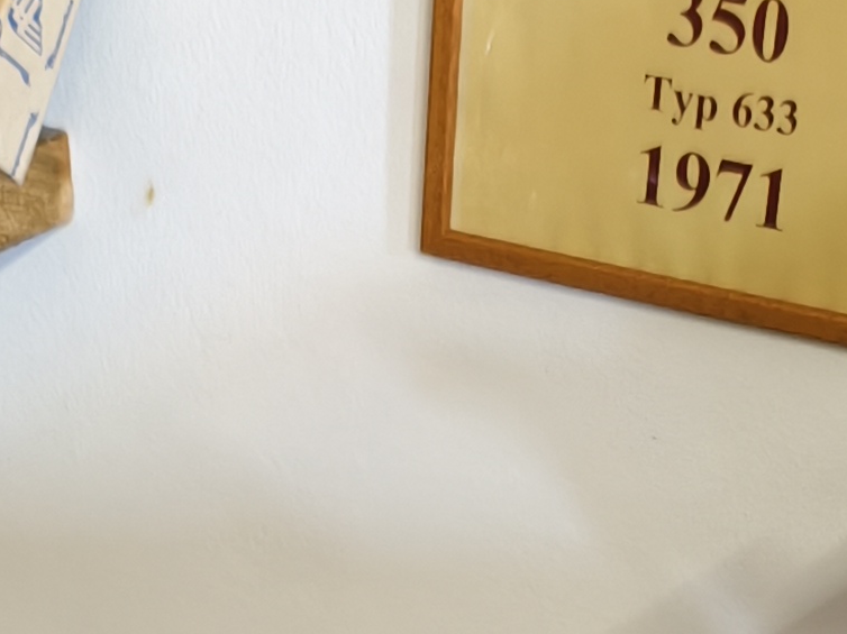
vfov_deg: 10.8
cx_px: 376
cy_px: 1280
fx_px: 3058
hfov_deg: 15.8
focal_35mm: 125
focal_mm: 6.54
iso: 320
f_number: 1.57
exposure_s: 1/33.3
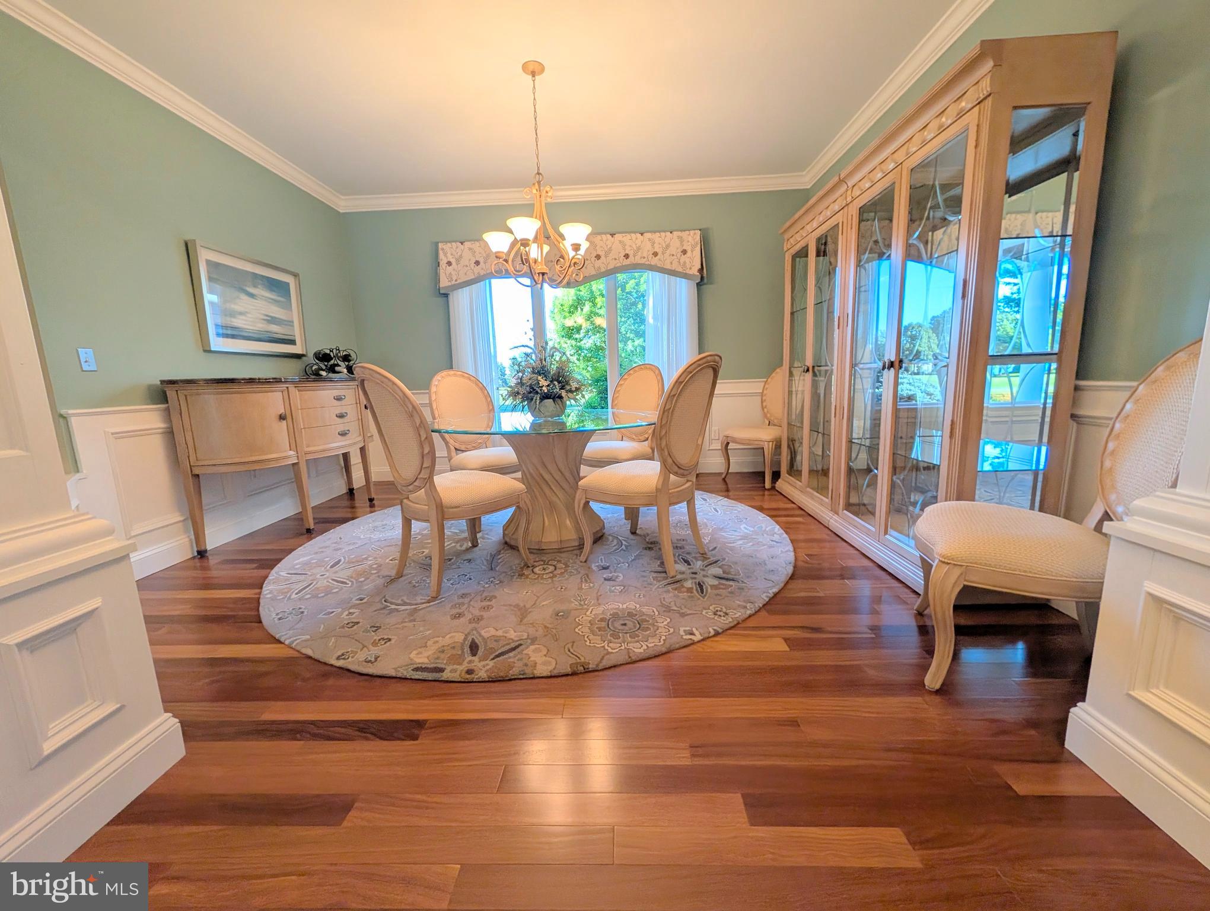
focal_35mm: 12
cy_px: 456
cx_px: 605
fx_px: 420
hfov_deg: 110.5
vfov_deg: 94.6
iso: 55
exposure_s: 1/137
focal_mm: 2.02
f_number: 1.7
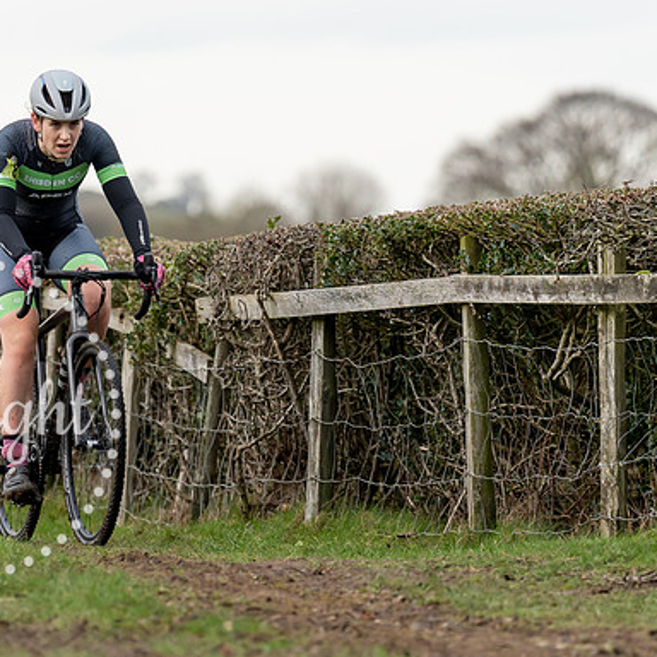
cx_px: 127
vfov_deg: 4.5
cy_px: 175
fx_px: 8267
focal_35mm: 385
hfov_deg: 4.5
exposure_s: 1/1000
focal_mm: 180
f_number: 3.5
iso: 500
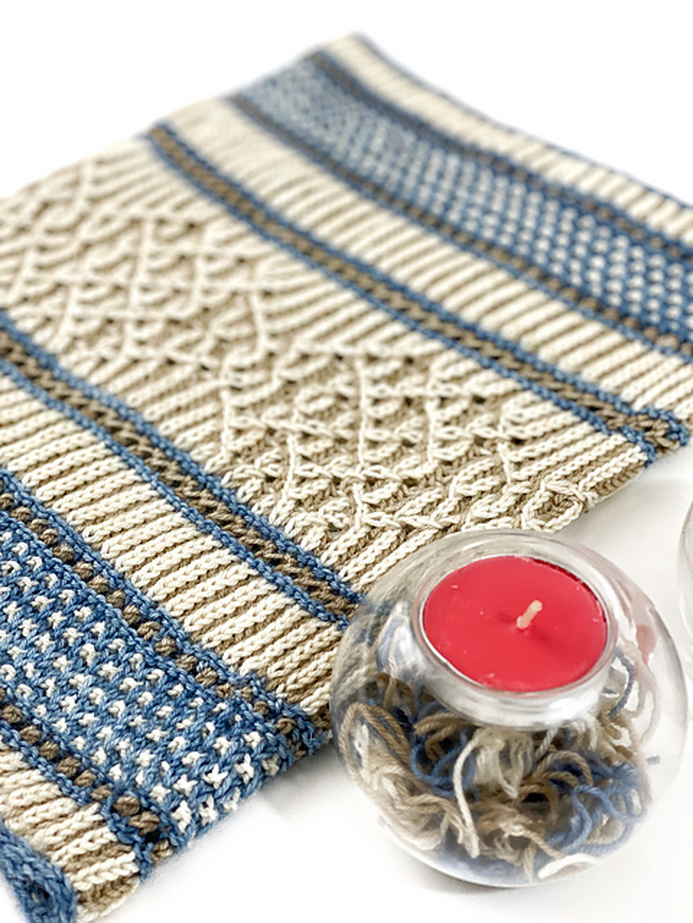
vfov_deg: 36.8
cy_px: 462
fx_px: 1388
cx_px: 346
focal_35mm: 52
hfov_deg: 28.0
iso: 125
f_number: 2
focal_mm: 6
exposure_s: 1/100
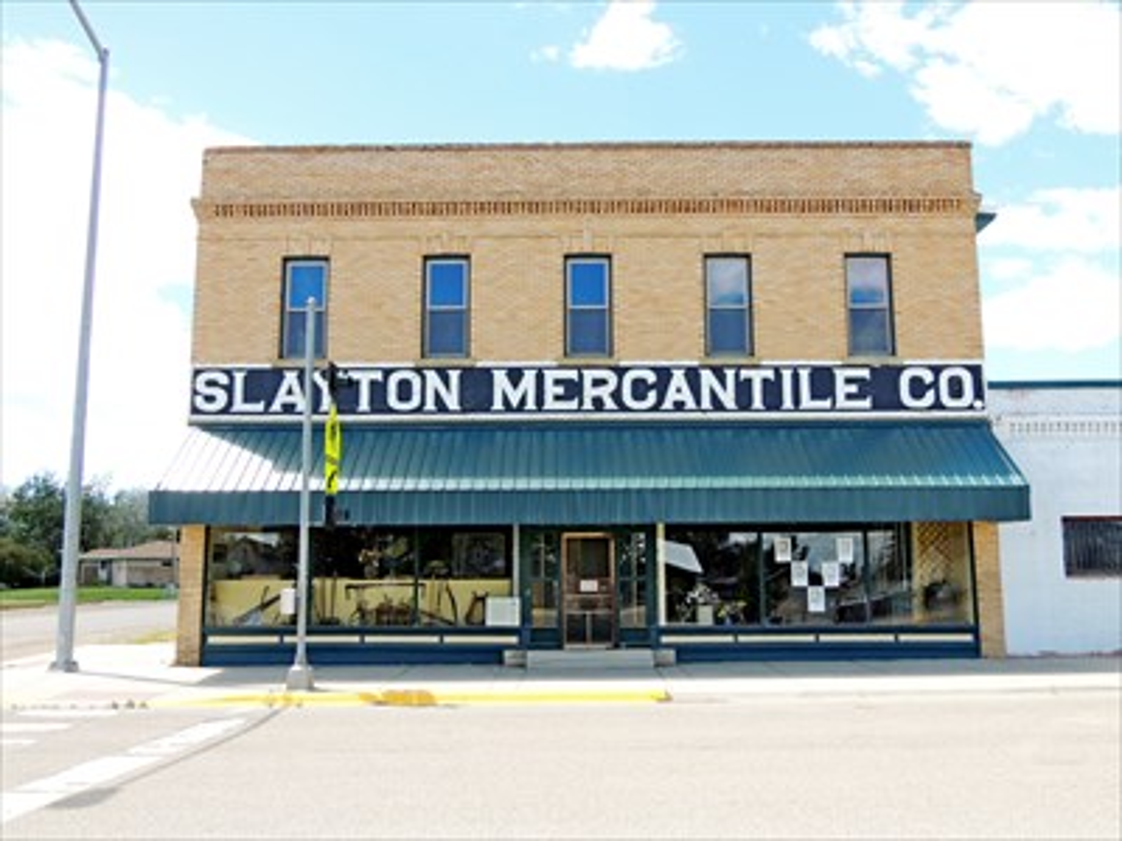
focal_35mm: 30
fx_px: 972
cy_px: 420
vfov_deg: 46.8
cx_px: 561
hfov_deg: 60.0
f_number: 3.1
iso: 100
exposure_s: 1/400
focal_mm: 5.3
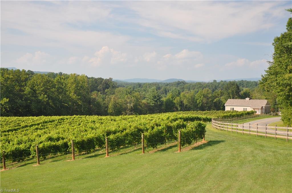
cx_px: 146
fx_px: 547
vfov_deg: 20.1
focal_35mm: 68
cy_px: 96
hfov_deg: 29.9
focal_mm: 45
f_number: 7.1
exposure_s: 1/200
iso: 400
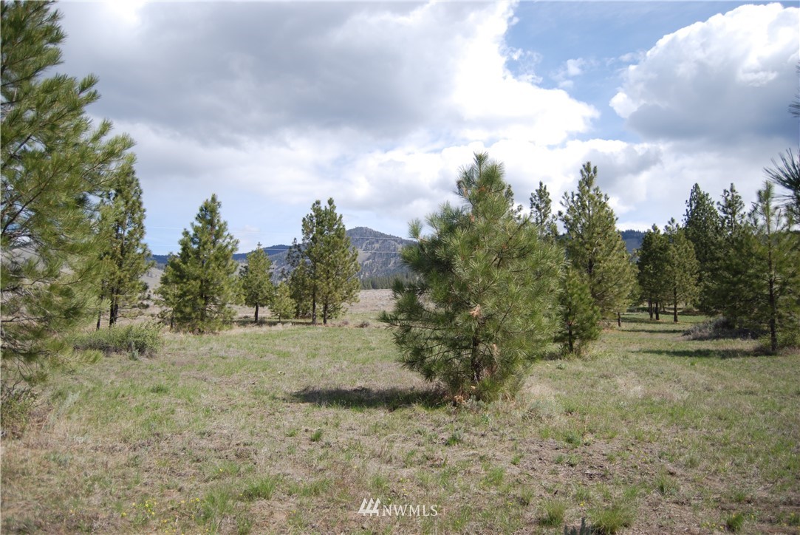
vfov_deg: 48.0
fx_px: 600
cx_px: 400
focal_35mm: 27
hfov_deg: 67.3
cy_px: 268
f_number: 3.5
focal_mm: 18
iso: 100
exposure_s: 1/1000
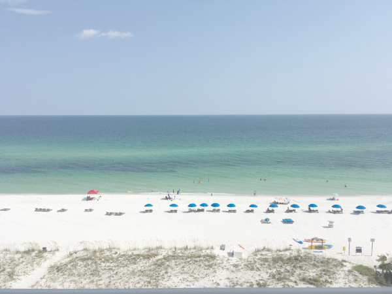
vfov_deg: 48.2
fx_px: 328
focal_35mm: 29
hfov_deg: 61.7
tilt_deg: -7.2
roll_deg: +0.9
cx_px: 196
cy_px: 147
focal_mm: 4.15
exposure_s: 1/4274
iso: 25
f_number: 2.2
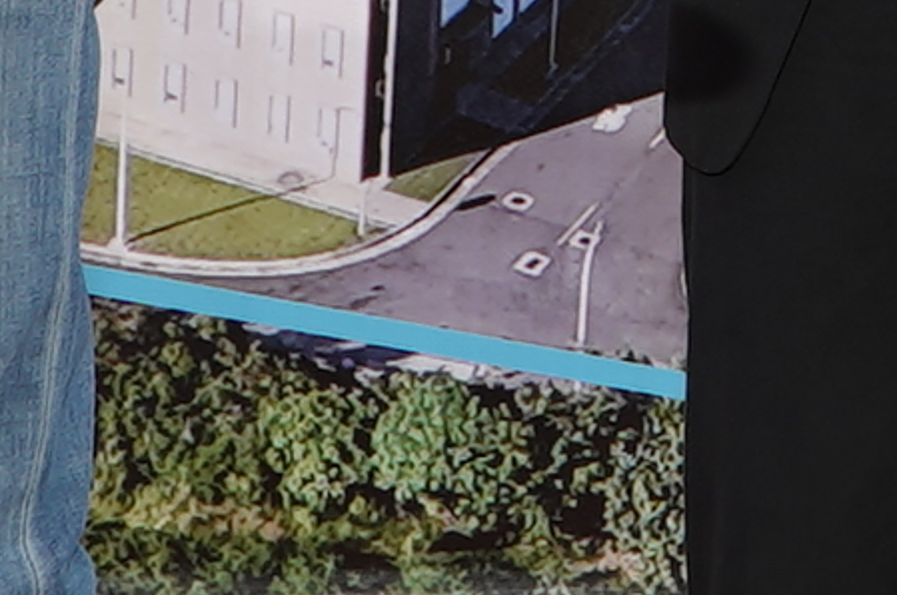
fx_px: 5673
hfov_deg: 9.0
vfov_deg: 5.7
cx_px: 933
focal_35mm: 228
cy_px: -1130
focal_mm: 23
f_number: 6.3
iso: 50
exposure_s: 1/200
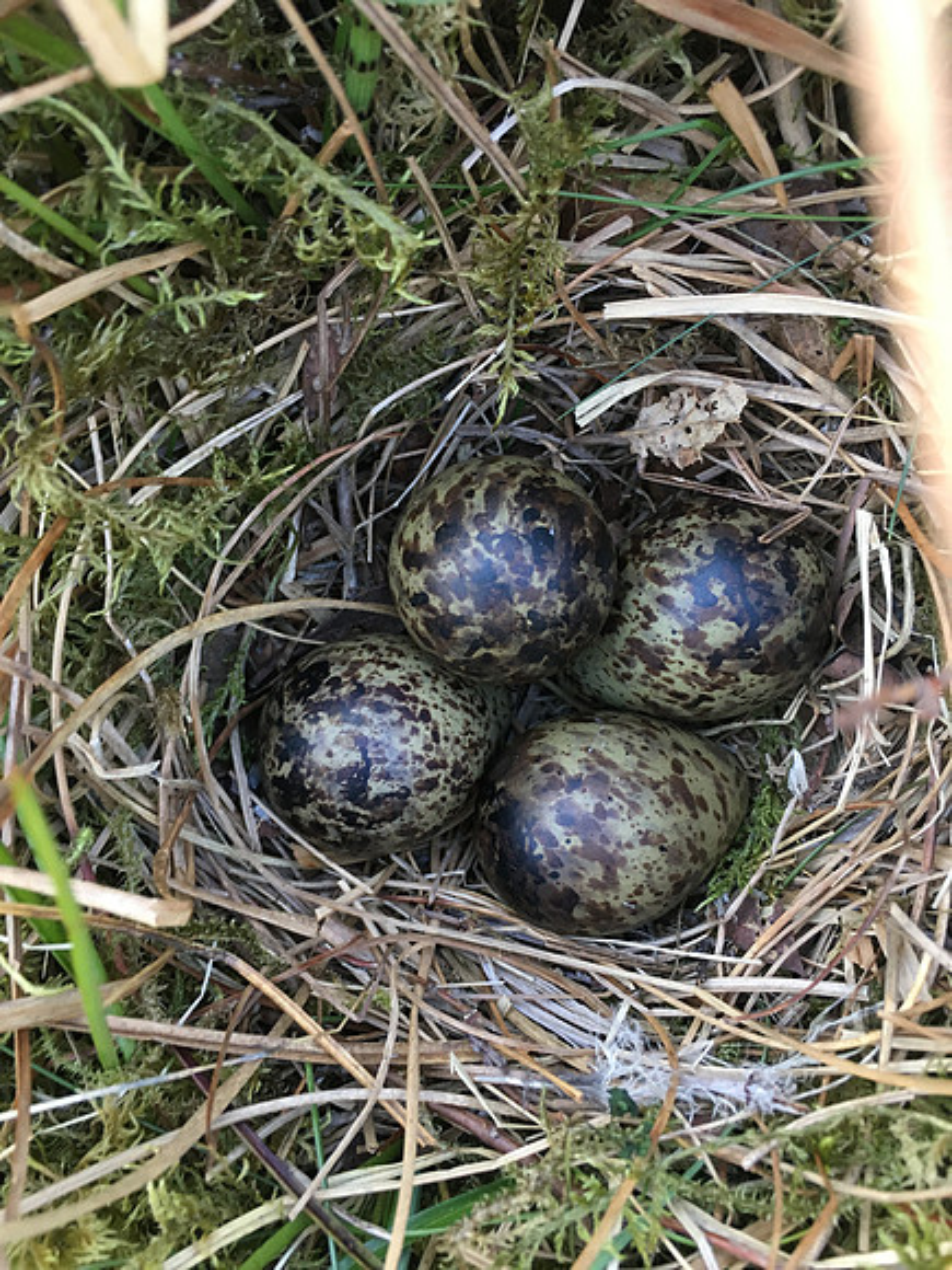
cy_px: 635
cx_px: 476
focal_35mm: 29
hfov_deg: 48.2
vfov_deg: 61.7
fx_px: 1063
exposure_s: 1/33
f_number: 2.2
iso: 50
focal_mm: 4.15
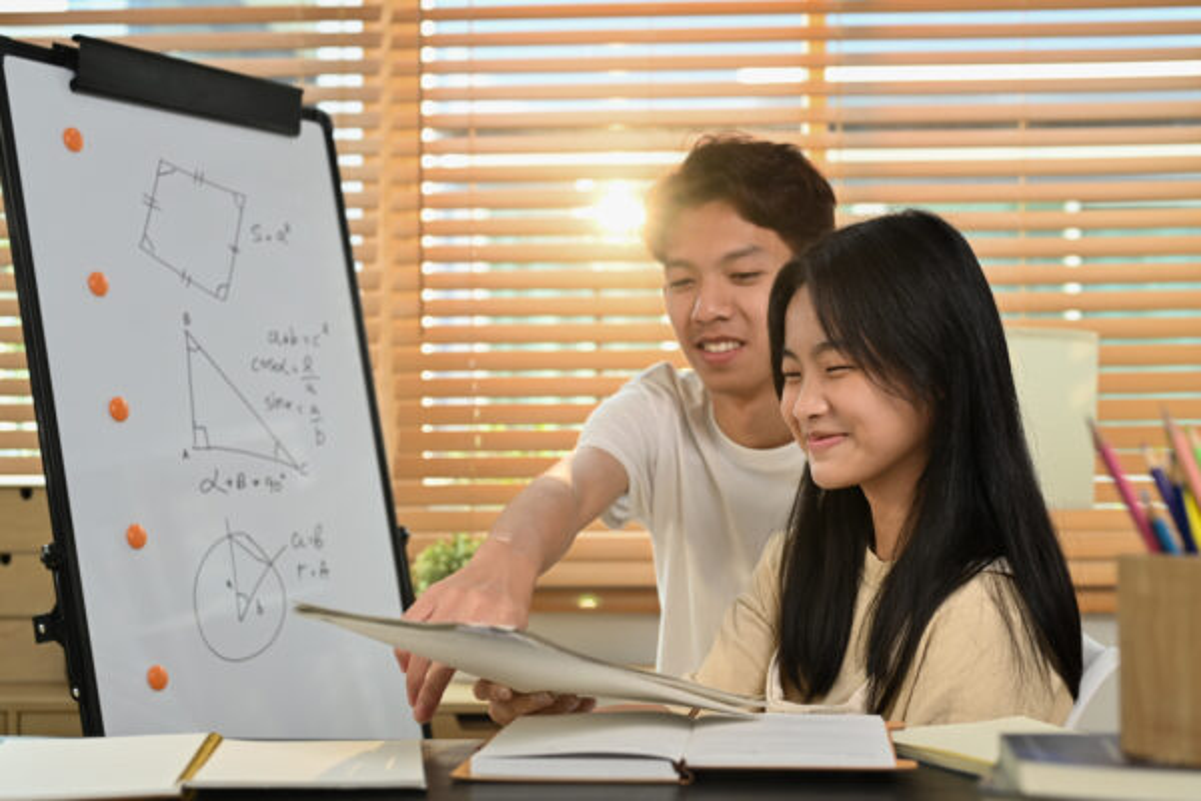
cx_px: 600
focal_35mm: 50
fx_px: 1668
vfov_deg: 27.0
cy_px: 400
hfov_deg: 39.6
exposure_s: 1/60
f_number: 4
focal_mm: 50
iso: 400
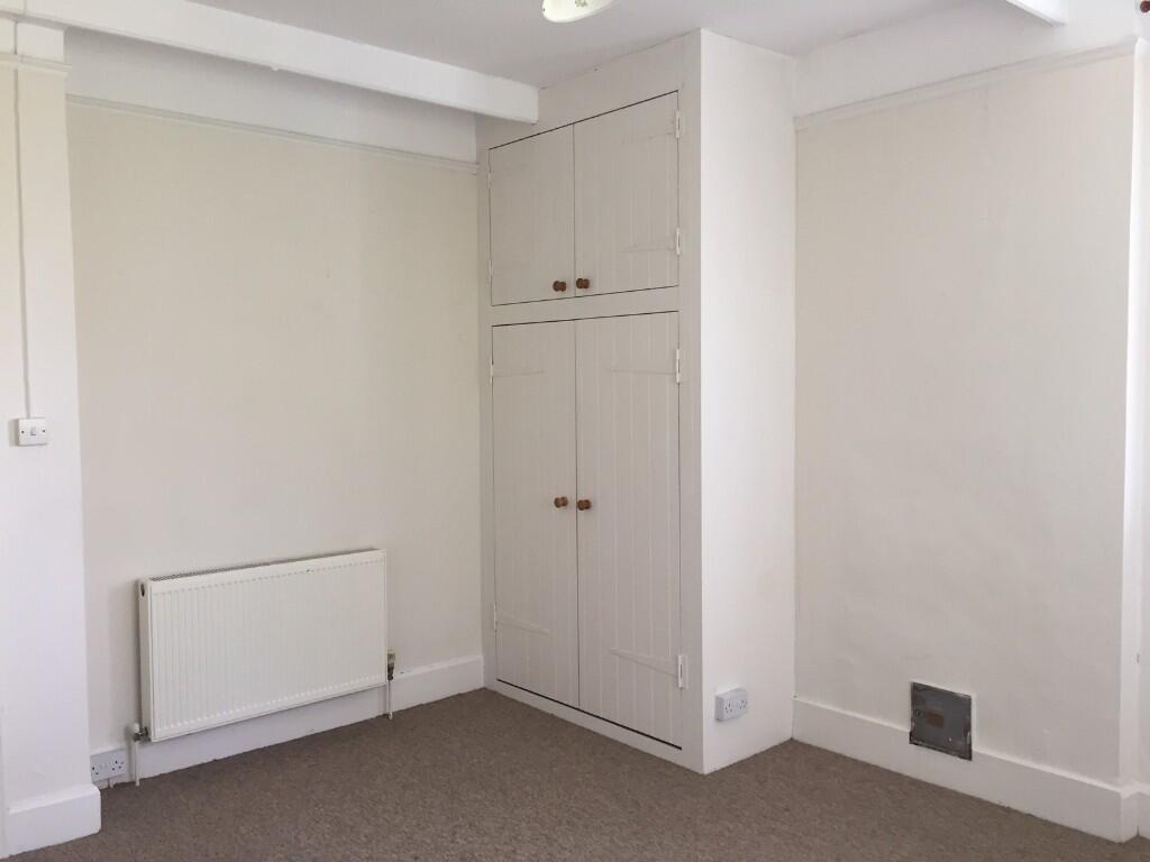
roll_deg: -0.6
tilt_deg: -2.7
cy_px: 431
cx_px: 575
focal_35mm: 29
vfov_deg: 48.2
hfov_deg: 61.7
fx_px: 963
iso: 40
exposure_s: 1/33
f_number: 2.2
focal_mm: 4.15
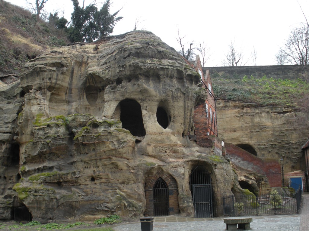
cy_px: 116
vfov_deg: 33.6
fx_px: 384
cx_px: 154
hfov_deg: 43.9
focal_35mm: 43
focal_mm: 7.7
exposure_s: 1/71.5
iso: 70
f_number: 4
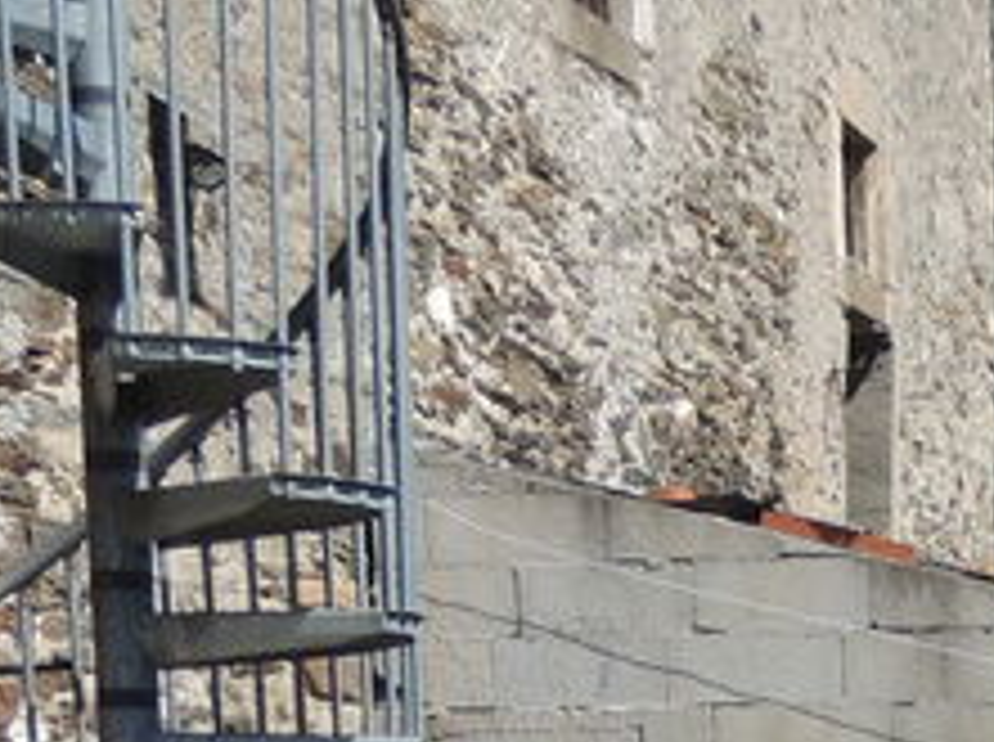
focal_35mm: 136
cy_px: 1646
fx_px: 3899
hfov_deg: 14.0
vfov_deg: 9.8
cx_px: 1291
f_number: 3.1
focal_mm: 5.3
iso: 100
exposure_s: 1/1000
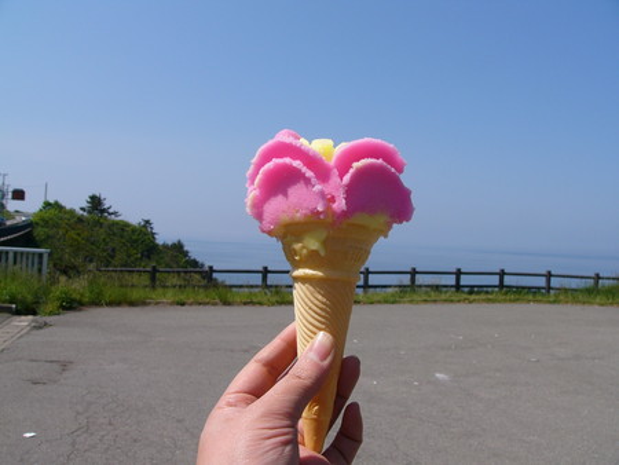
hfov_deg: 51.3
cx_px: 310
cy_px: 232
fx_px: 644
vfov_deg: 39.7
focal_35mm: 36
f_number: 5.2
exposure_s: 1/500
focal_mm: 6
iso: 50
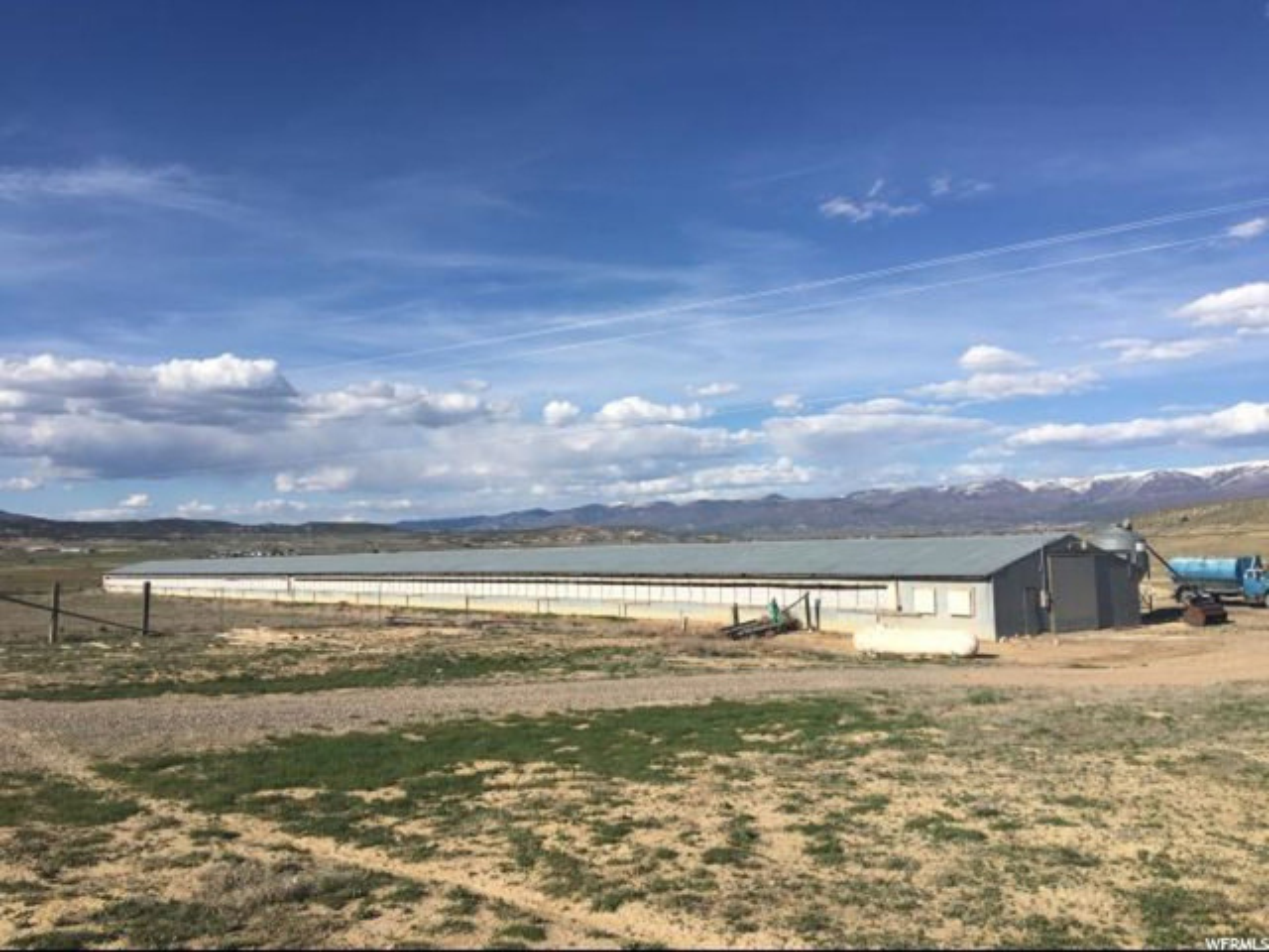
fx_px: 1063
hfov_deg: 61.7
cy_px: 476
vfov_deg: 48.2
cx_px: 634
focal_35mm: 29
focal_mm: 4.15
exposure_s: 1/2564
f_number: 2.2
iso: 25
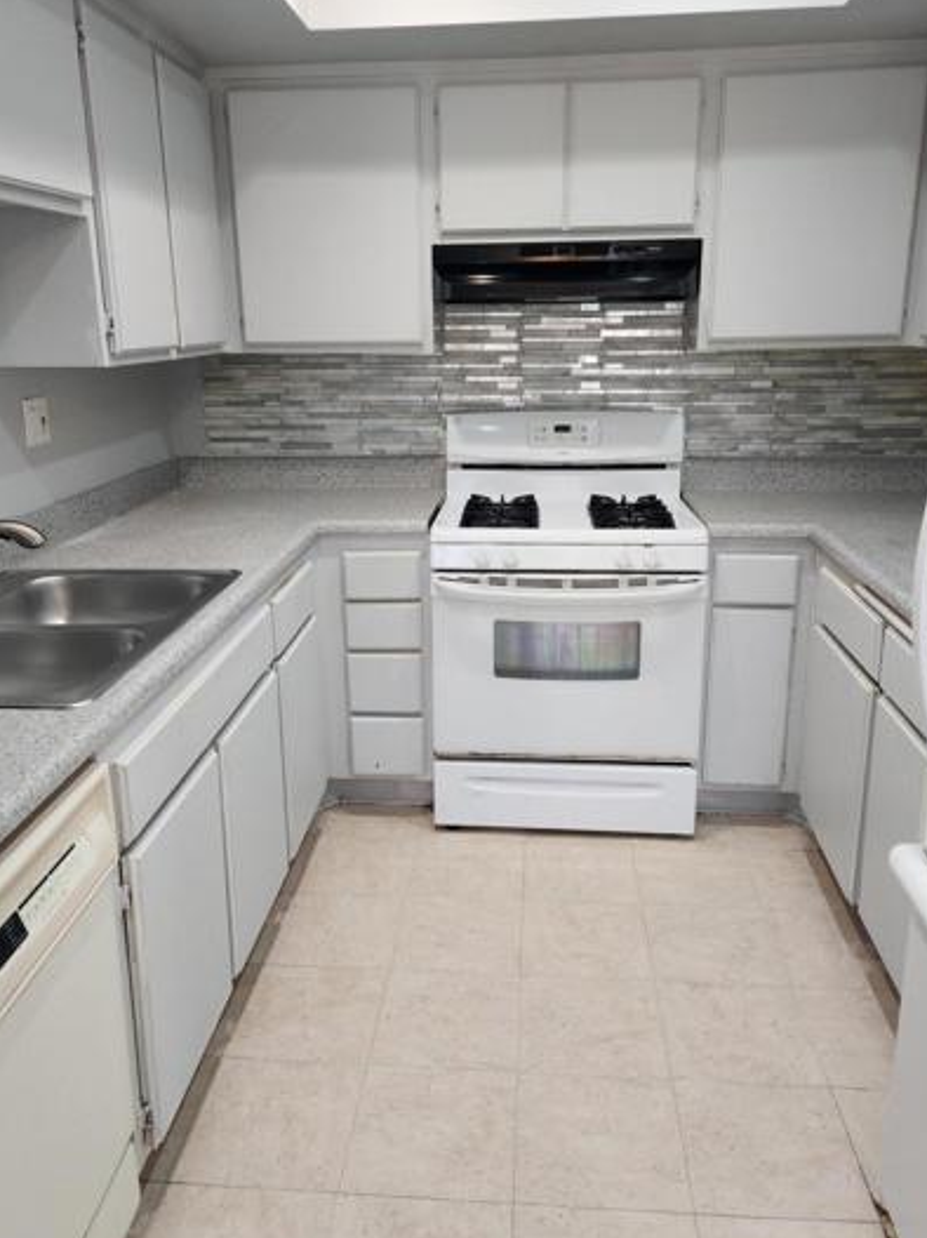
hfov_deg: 49.7
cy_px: 586
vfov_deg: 63.4
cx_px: 468
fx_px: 1001
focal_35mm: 28
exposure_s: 1/120
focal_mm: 5.4
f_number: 1.8
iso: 200
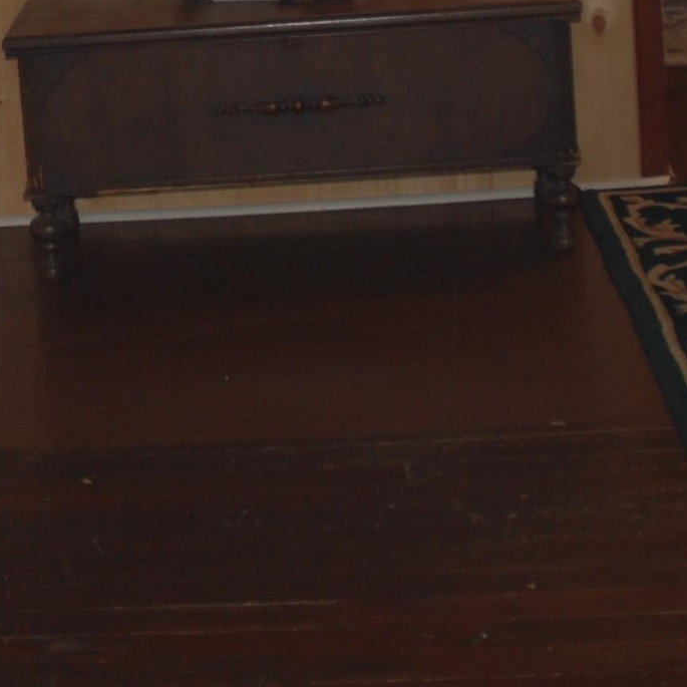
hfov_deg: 16.5
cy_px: -167
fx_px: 2313
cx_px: -38
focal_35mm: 103
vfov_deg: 16.1
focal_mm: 18
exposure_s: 1/60
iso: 200
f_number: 3.5
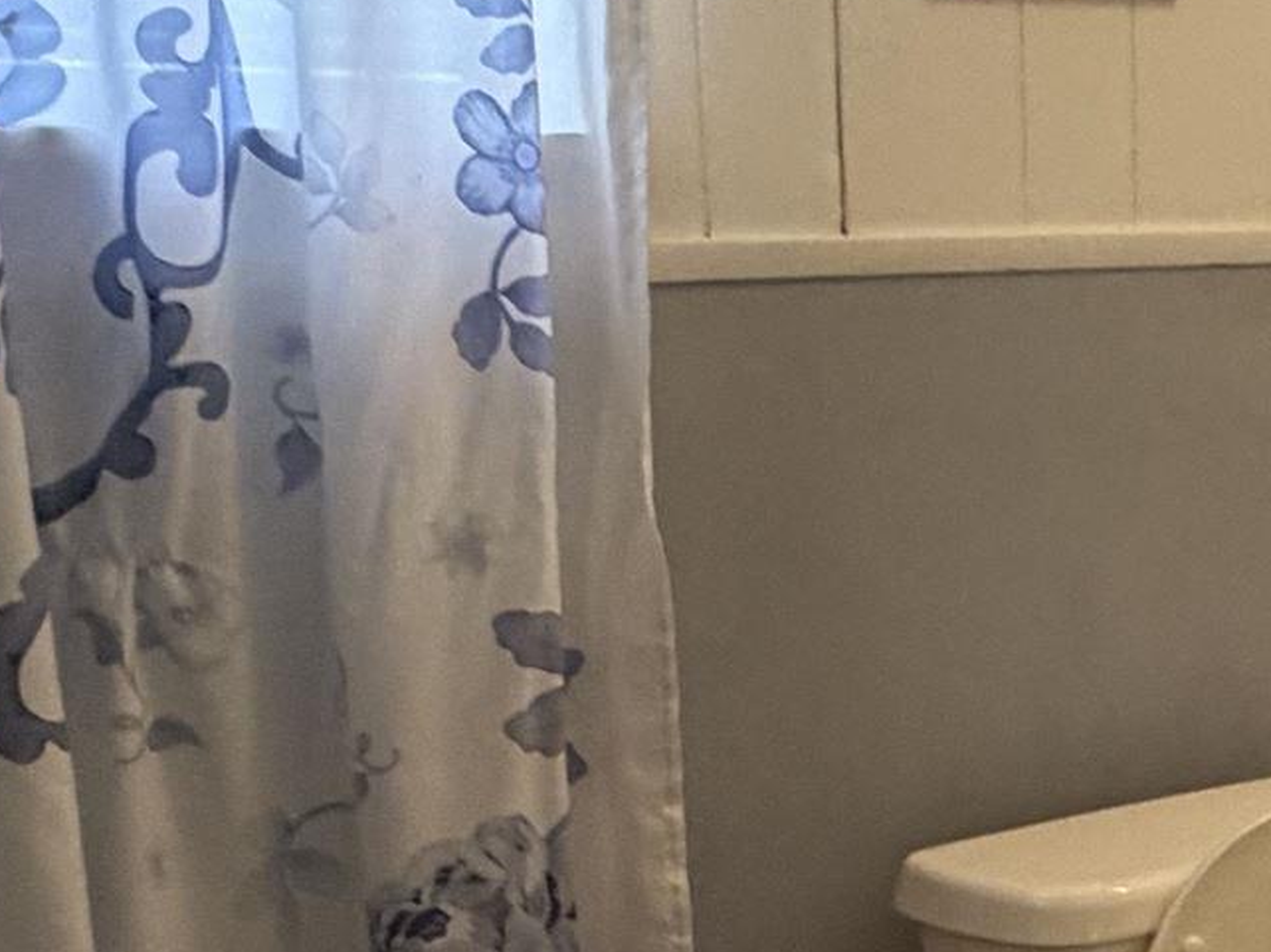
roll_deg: -2.0
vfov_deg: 21.9
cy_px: 540
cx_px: 1683
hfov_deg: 24.9
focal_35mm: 67
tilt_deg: -10.3
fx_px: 2459
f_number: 2.2
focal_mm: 2.22
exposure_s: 1/60
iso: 320
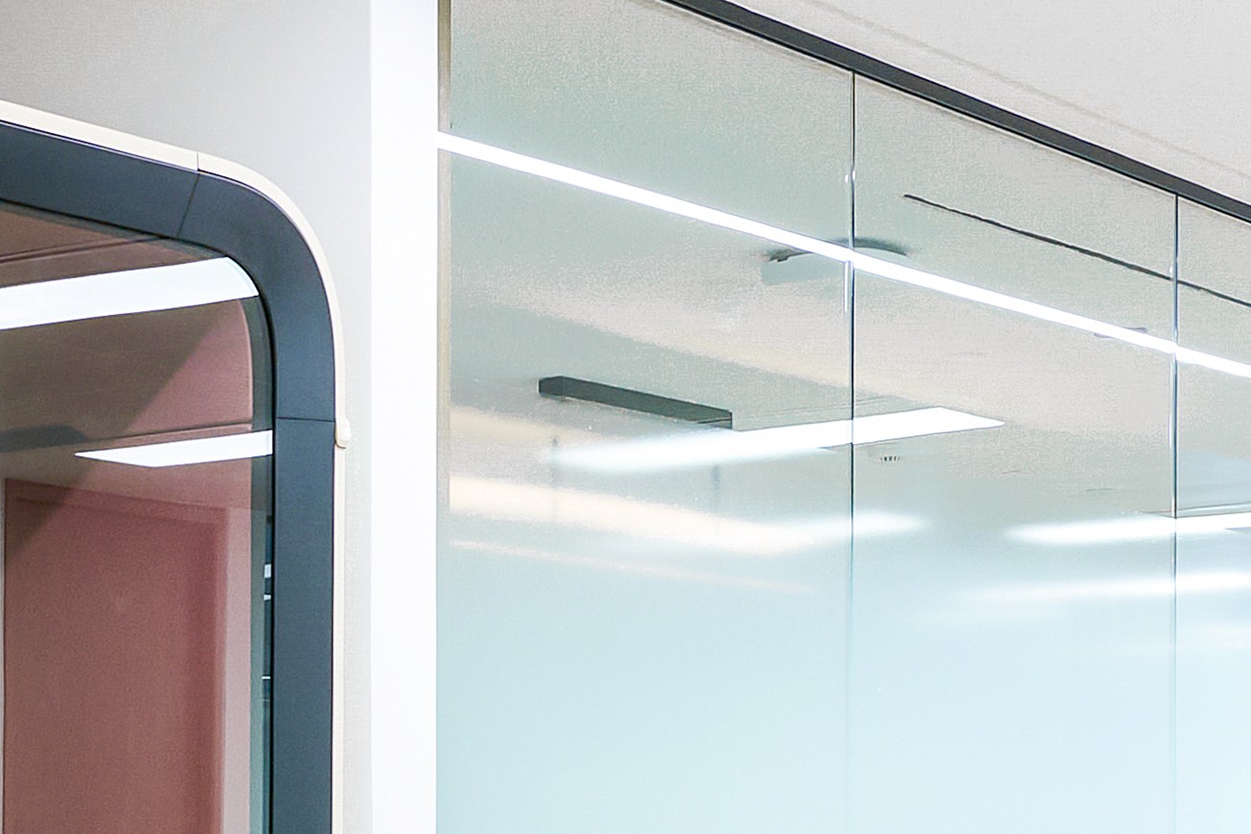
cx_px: -78
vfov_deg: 14.9
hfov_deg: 21.8
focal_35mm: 89
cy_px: 937
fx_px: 3093
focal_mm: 14
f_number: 8
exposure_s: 1/5
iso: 200
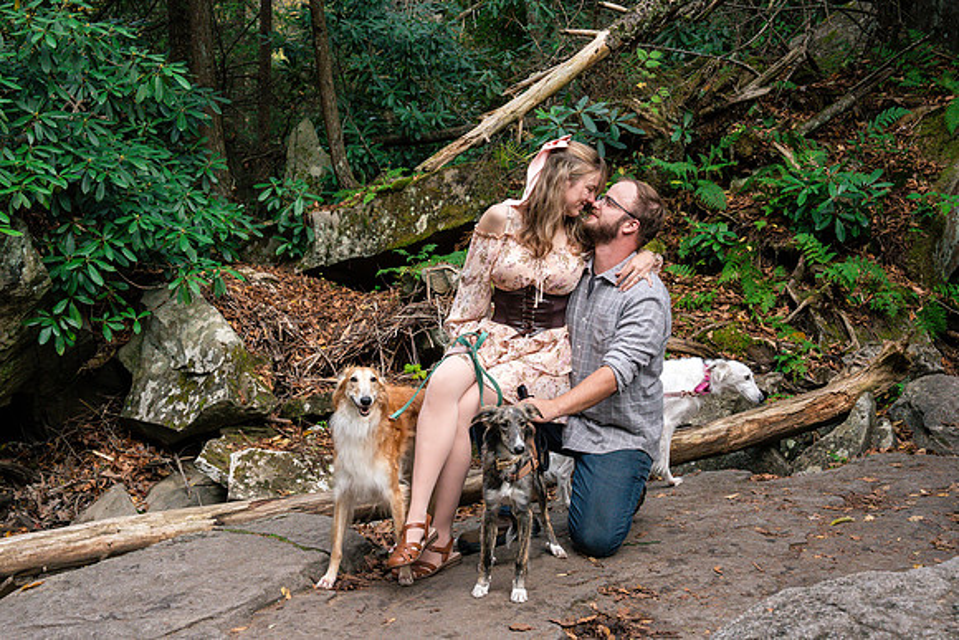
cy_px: 325
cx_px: 470
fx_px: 1371
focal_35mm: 51
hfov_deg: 38.5
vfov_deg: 26.3
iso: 2000
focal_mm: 48
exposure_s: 1/320
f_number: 8
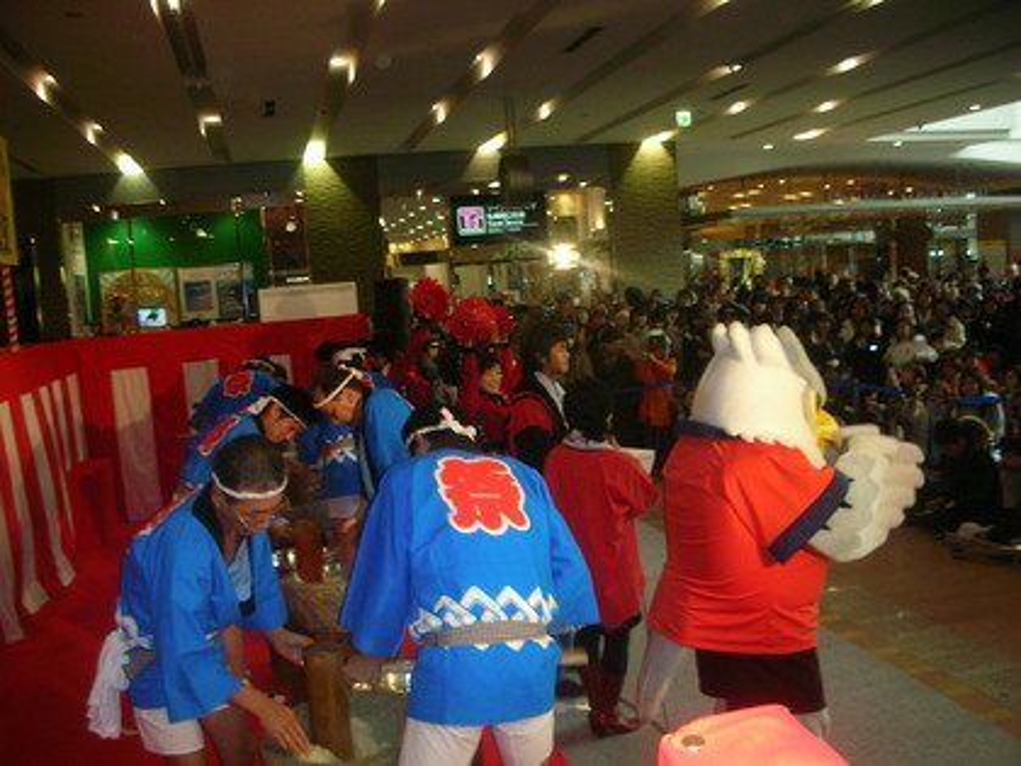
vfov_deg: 40.7
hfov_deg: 52.6
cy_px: 383
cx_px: 510
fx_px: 1032
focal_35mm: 35
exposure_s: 1/60.1
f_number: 3
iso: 101
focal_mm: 5.8
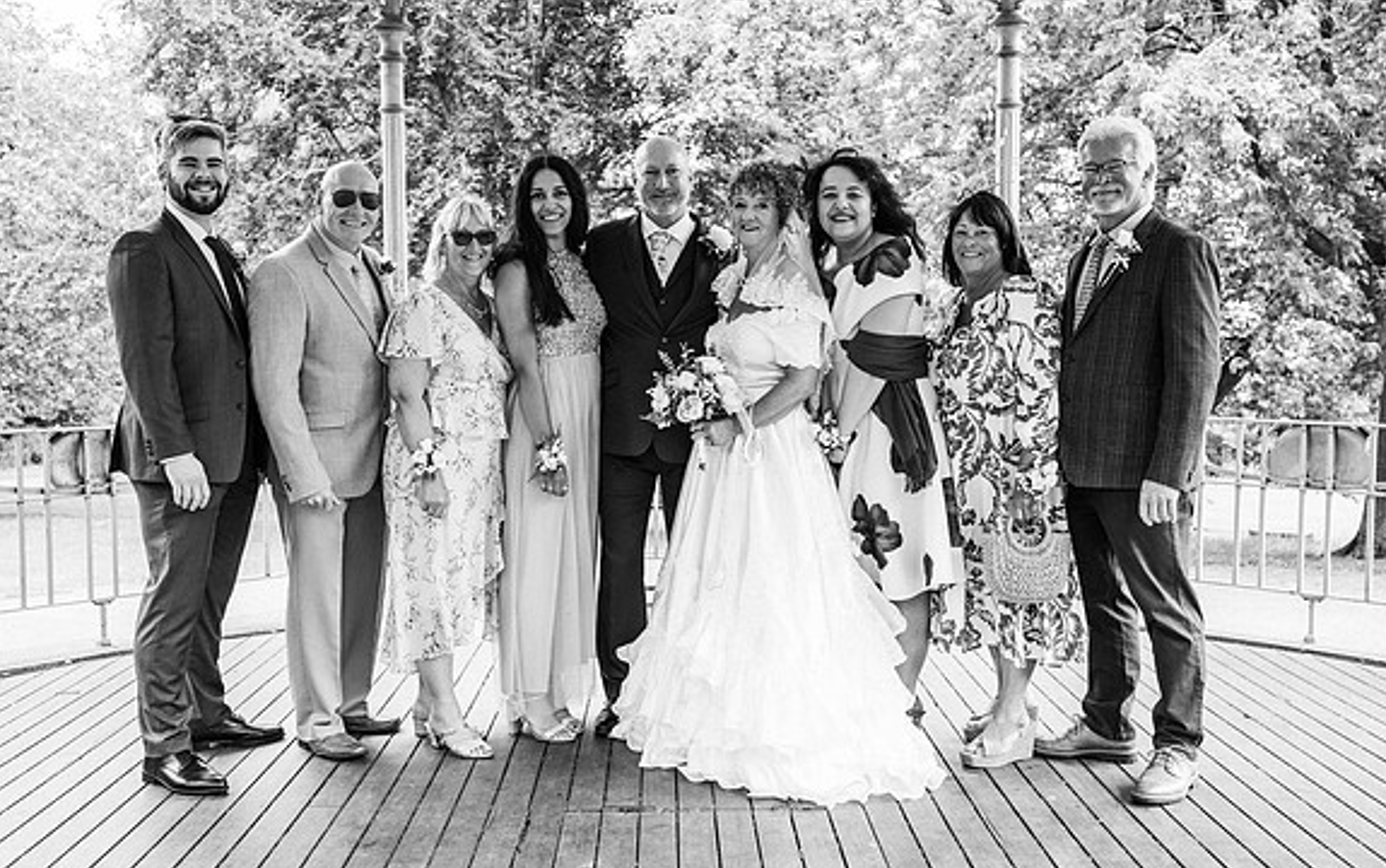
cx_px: 662
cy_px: 432
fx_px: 1436
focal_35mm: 38
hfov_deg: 51.5
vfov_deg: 33.6
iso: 160
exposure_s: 1/200
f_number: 3.5
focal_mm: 35
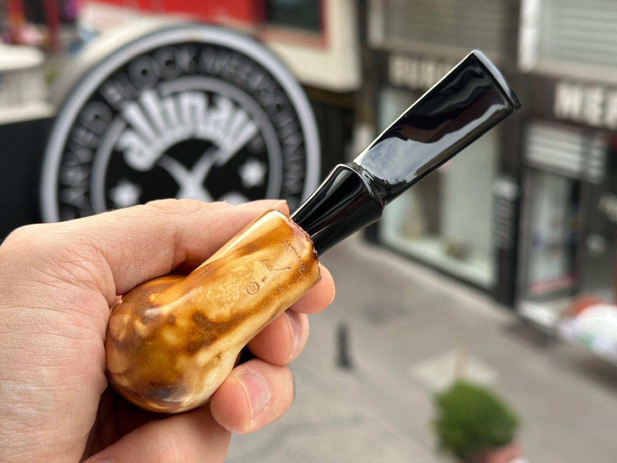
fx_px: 856
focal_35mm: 48
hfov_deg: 39.7
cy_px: 232
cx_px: 308
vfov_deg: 30.3
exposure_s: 1/426
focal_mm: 6.86
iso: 64
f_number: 1.78
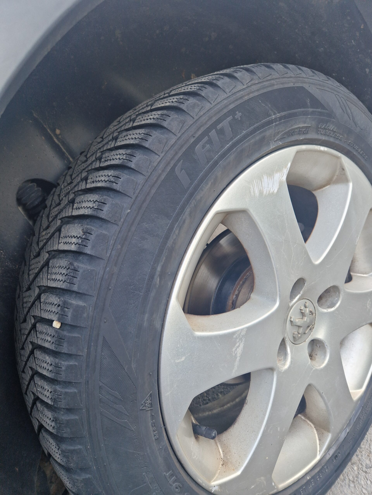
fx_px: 330
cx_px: 186
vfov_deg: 73.9
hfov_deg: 58.9
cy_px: 248
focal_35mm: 23
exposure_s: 1/180
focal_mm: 5.4
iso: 64
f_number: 1.8
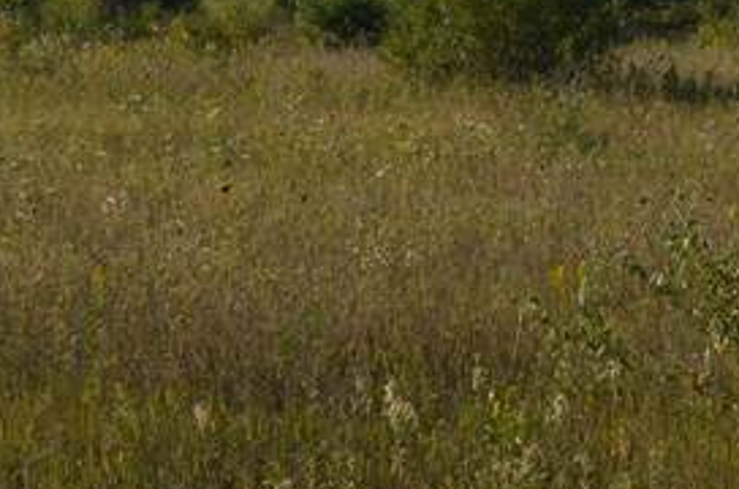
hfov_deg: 9.5
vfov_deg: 6.3
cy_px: -322
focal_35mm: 212
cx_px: 1106
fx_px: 4342
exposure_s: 1/250
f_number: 8
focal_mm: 30
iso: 110
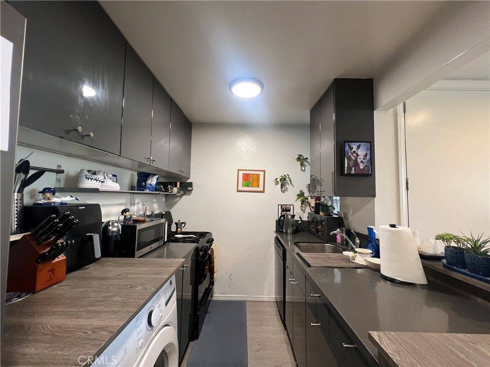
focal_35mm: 13
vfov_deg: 89.9
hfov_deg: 106.2
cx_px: 245
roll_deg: -0.7
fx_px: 184
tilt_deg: +2.8
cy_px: 184
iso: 160
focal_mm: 1.57
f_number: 1.8
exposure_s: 1/60
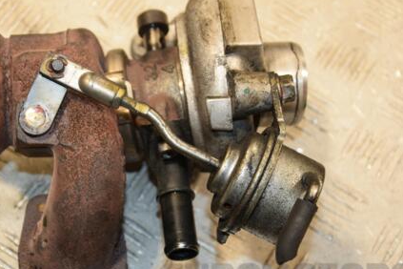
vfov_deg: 14.3
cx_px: 146
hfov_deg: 21.2
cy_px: 151
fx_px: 1071
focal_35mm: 96
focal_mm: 45
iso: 800
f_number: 5.6
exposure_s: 1/200
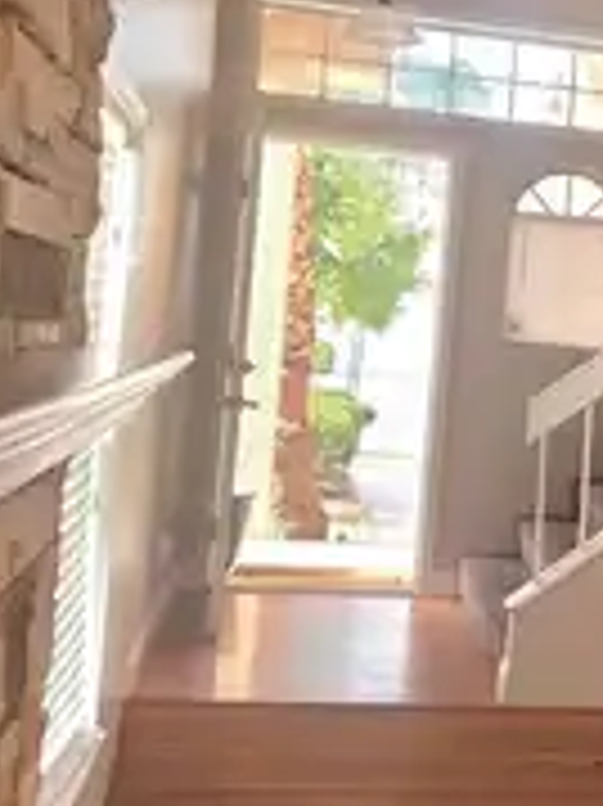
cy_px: 306
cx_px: 549
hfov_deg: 25.2
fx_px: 1302
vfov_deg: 34.2
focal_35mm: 56
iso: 32
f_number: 1.8
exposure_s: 1/120
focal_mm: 7
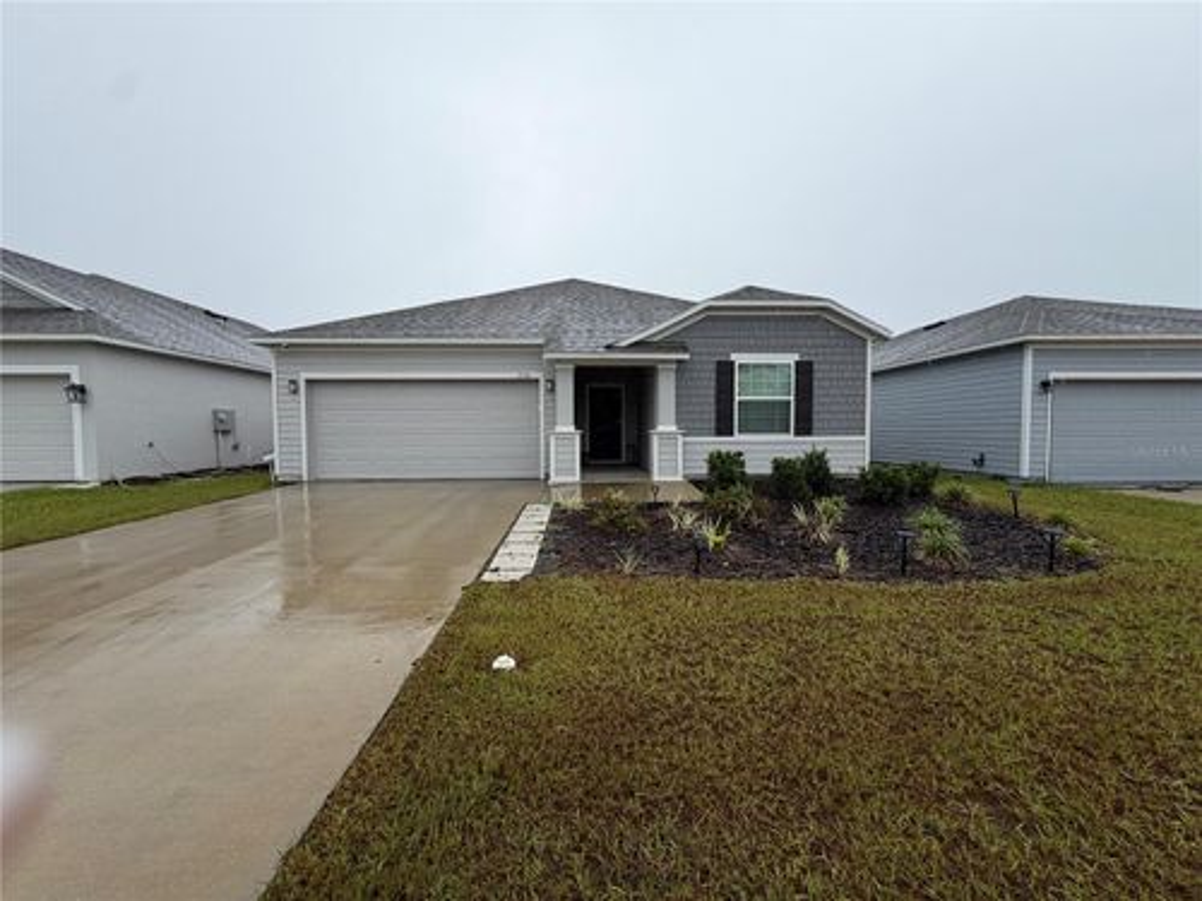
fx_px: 486
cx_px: 601
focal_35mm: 14
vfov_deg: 85.7
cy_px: 450
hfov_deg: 102.1
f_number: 2.2
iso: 40
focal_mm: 2.22
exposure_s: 1/770
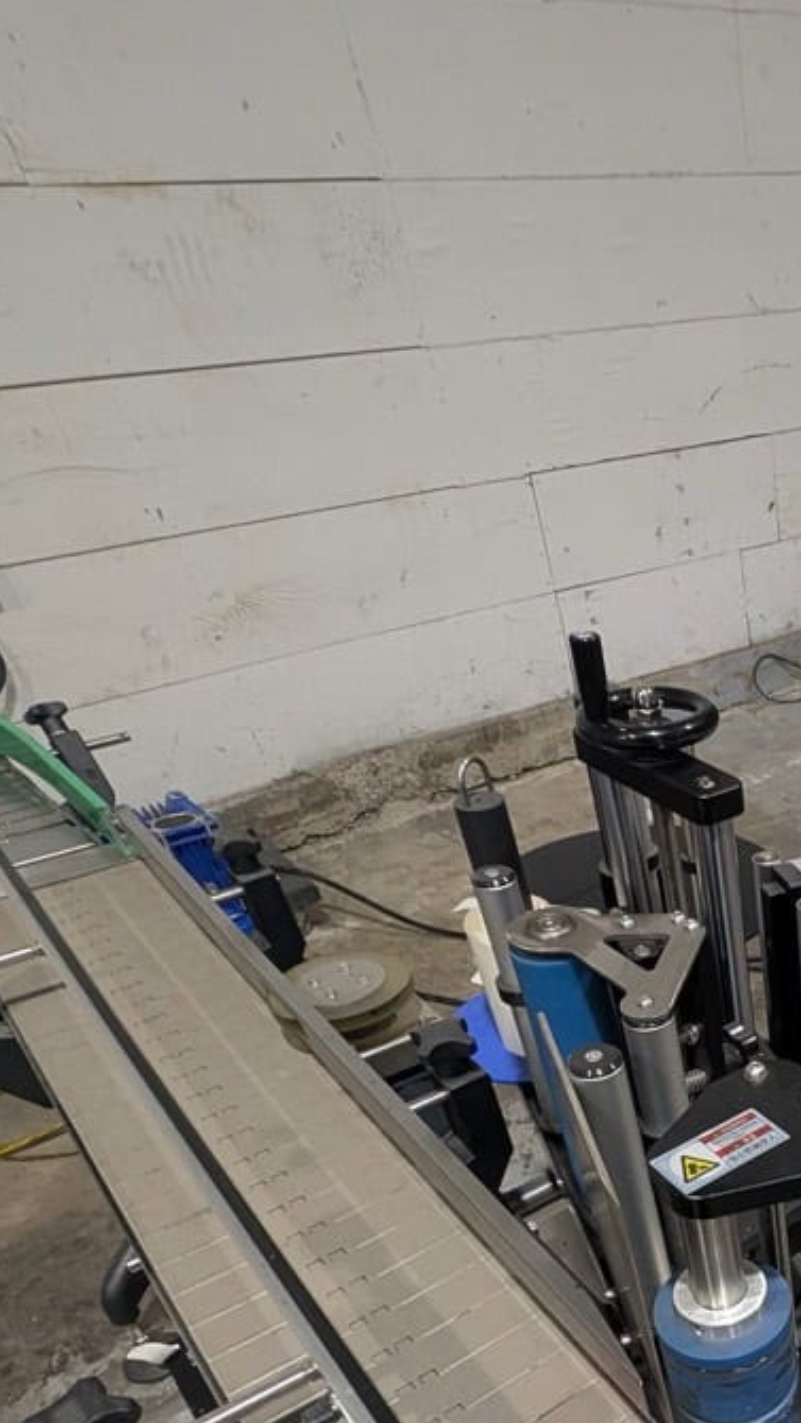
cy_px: 1219
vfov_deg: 64.5
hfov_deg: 37.7
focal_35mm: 25
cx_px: 897
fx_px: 944
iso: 169
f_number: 1.9
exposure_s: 1/90
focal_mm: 2.2
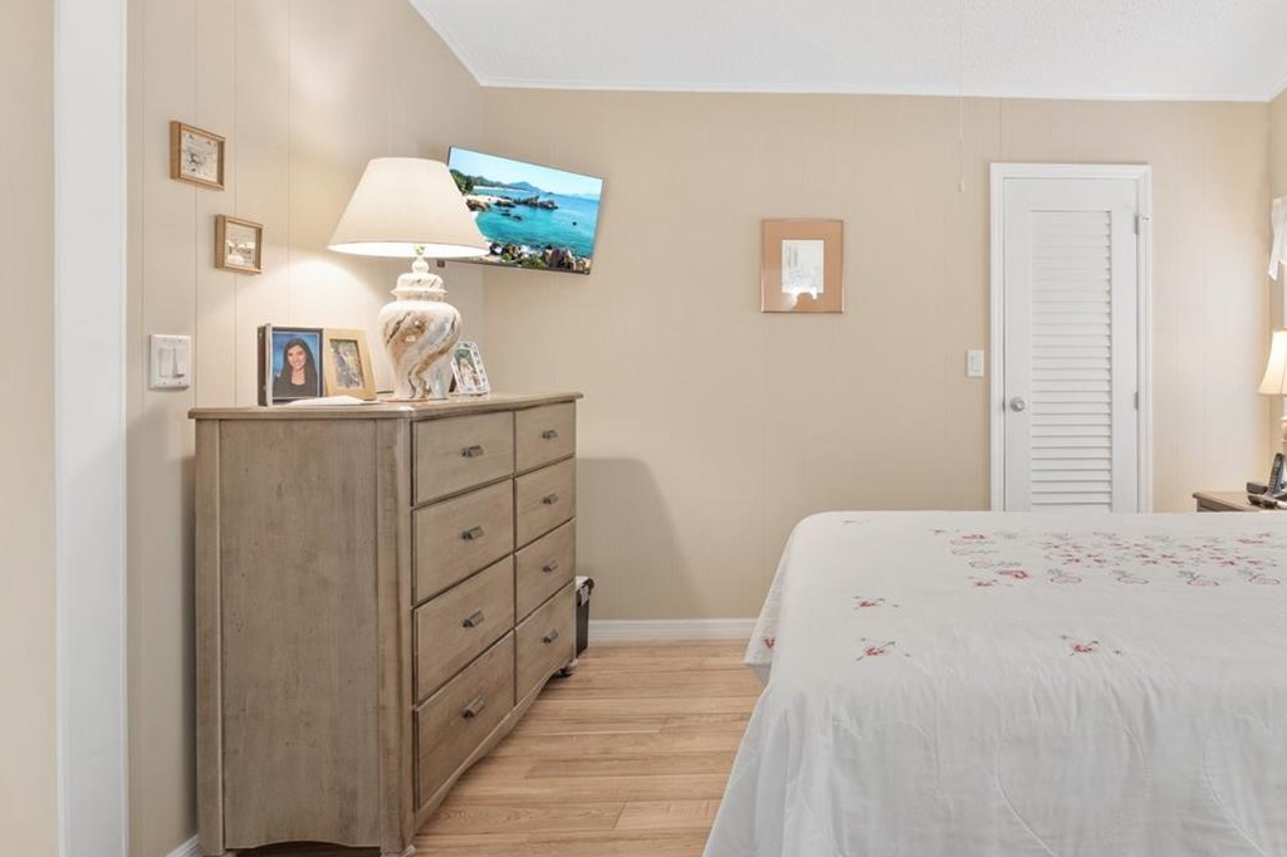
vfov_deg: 50.4
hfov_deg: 68.8
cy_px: 351
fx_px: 905
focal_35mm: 25
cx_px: 861
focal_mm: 10.8
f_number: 8
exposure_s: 1.3
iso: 100
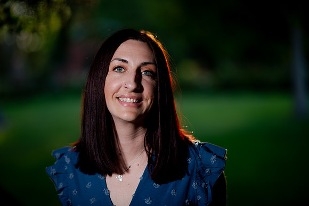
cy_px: 103
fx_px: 901
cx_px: 154
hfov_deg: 19.5
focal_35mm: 105
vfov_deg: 13.0
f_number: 2
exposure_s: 1/250
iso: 64
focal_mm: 105
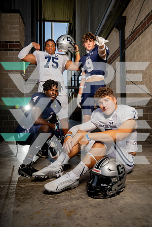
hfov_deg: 43.6
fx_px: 190
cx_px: 76
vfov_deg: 61.9
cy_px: 114
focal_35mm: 30
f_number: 6.3
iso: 80
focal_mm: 30
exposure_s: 1/250
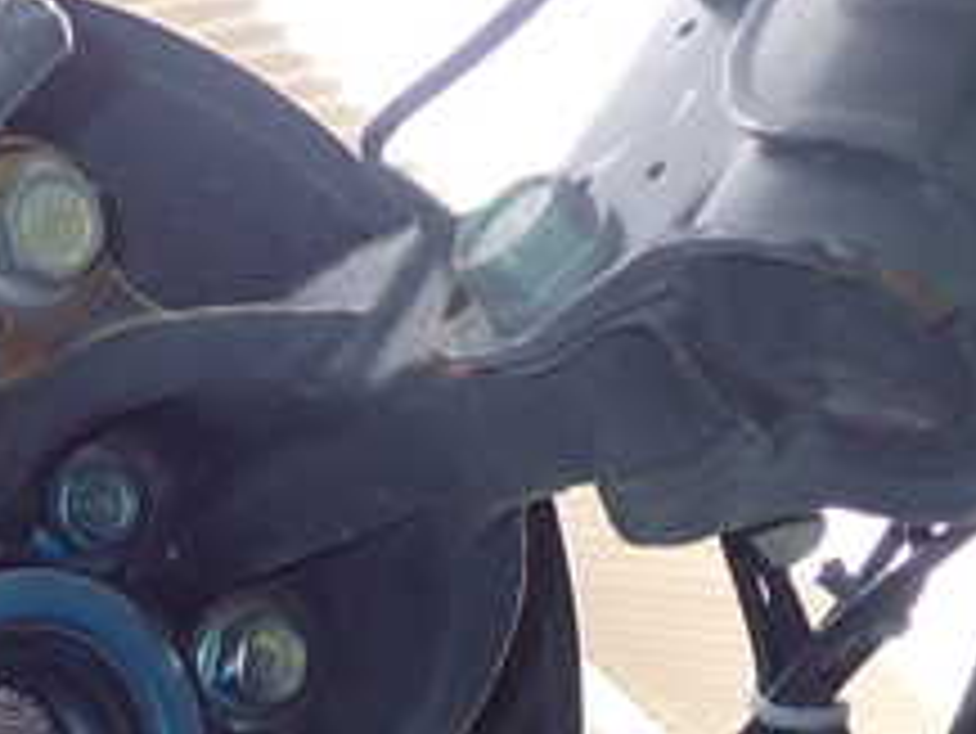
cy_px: 779
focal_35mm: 83
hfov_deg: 22.6
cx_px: 0
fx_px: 2341
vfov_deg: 17.3
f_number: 2.3
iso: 160
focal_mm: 5.4
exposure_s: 1/60
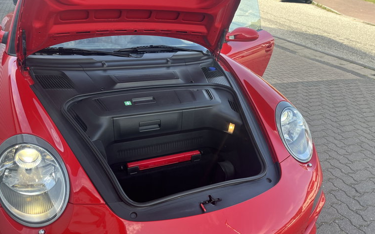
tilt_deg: -30.9
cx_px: 186
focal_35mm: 28
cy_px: 141
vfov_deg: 44.3
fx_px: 286
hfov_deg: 66.5
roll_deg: -1.2
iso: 50
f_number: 1.6
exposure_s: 1/315
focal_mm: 5.1
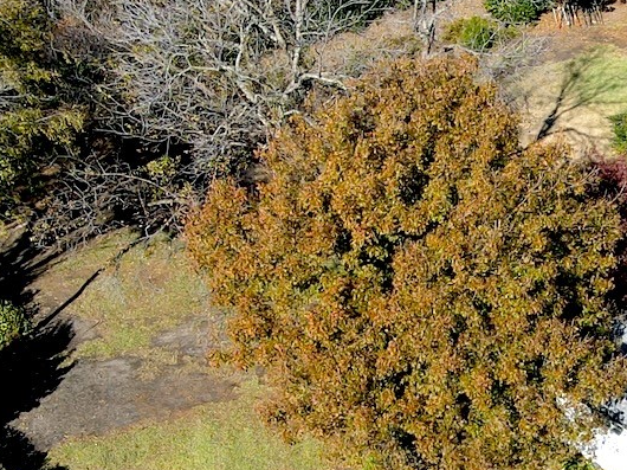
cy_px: 408
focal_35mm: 87
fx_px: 1575
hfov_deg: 20.7
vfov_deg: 16.8
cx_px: 797
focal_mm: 4.5
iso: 100
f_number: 2.8
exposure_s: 1/500
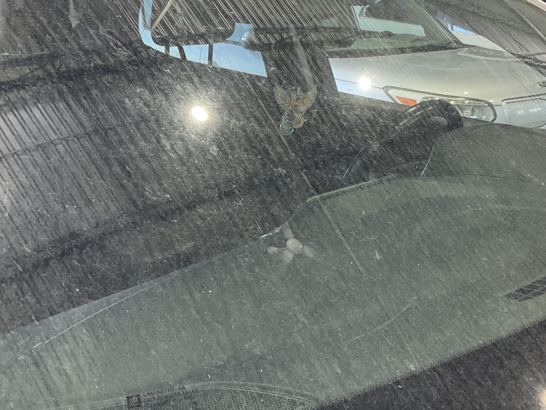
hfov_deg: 43.8
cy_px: 199
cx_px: 299
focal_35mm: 43
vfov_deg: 33.6
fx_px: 678
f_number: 1.8
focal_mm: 3
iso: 64
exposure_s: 1/60
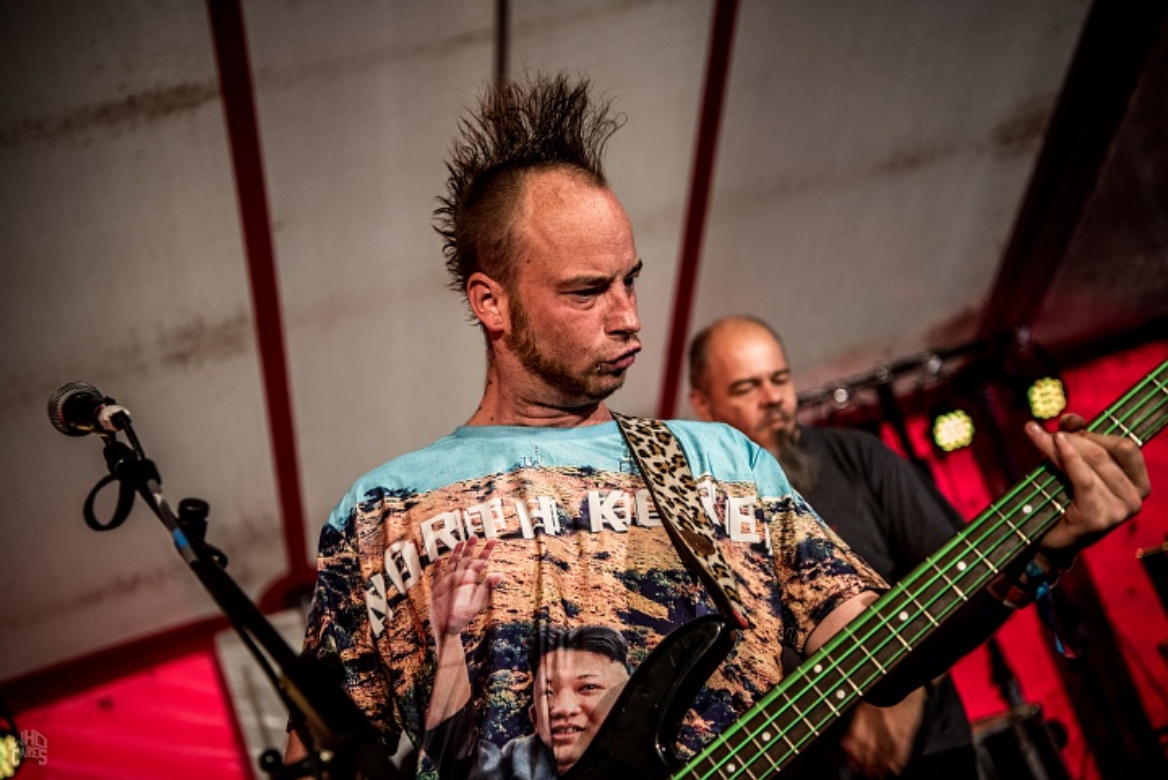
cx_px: 584
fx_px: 1623
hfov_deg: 39.6
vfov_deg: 27.0
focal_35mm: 50
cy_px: 390
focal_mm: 50
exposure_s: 1/100
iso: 640
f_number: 2.8
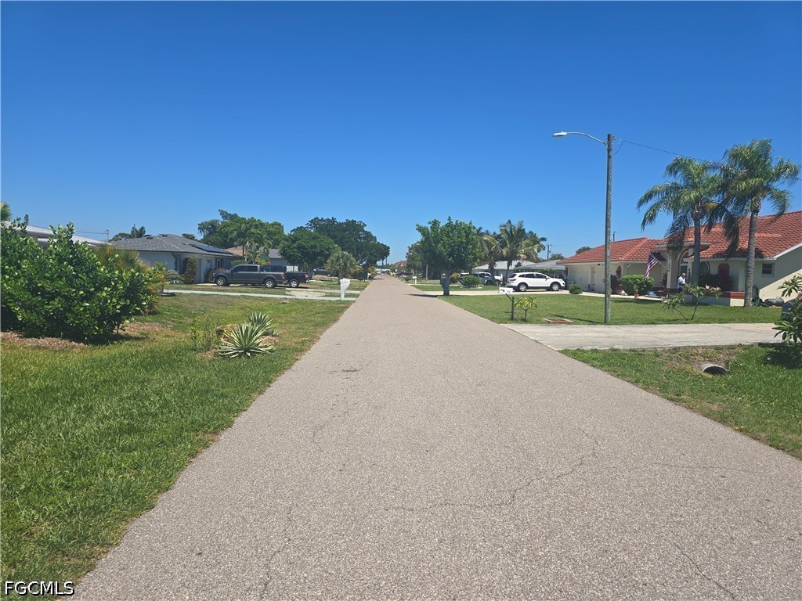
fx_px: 533
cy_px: 300
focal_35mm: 23
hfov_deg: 73.9
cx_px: 401
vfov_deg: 58.9
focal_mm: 6.3
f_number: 1.7
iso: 12
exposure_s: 1/1129
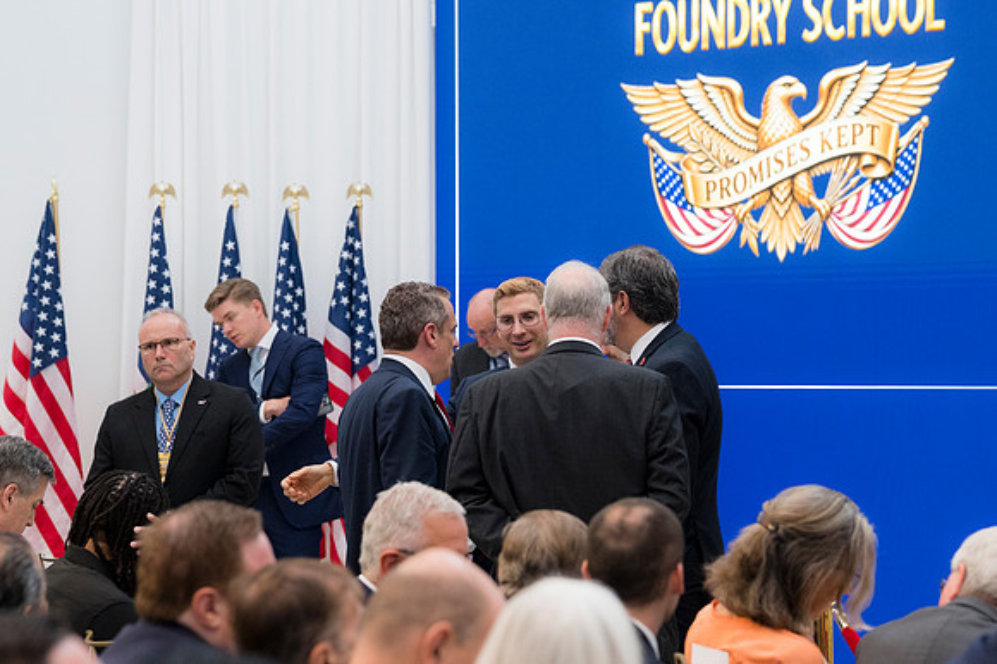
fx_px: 4013
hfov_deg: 14.2
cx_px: 498
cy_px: 332
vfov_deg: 9.5
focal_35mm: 145
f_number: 4
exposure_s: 1/160
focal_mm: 97
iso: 1250
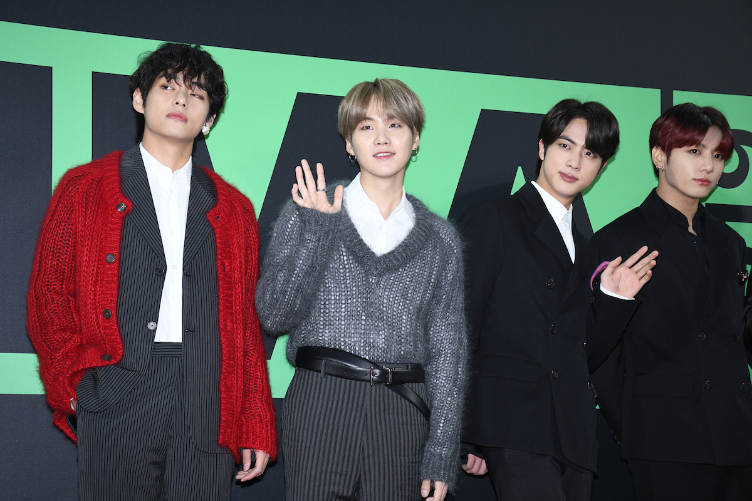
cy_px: 250
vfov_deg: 13.8
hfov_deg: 20.6
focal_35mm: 99
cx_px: 376
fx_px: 2068
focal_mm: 66
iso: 1000
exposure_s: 1/250
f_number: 8
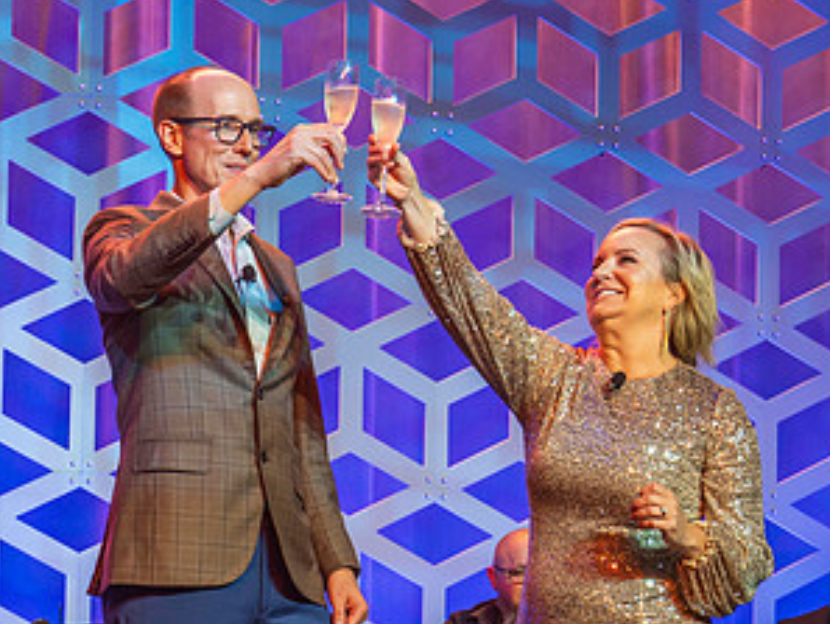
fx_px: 2782
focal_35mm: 116
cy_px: 539
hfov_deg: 16.6
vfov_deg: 12.7
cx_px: -3
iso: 1000
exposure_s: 1/200
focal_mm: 40
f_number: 4.5
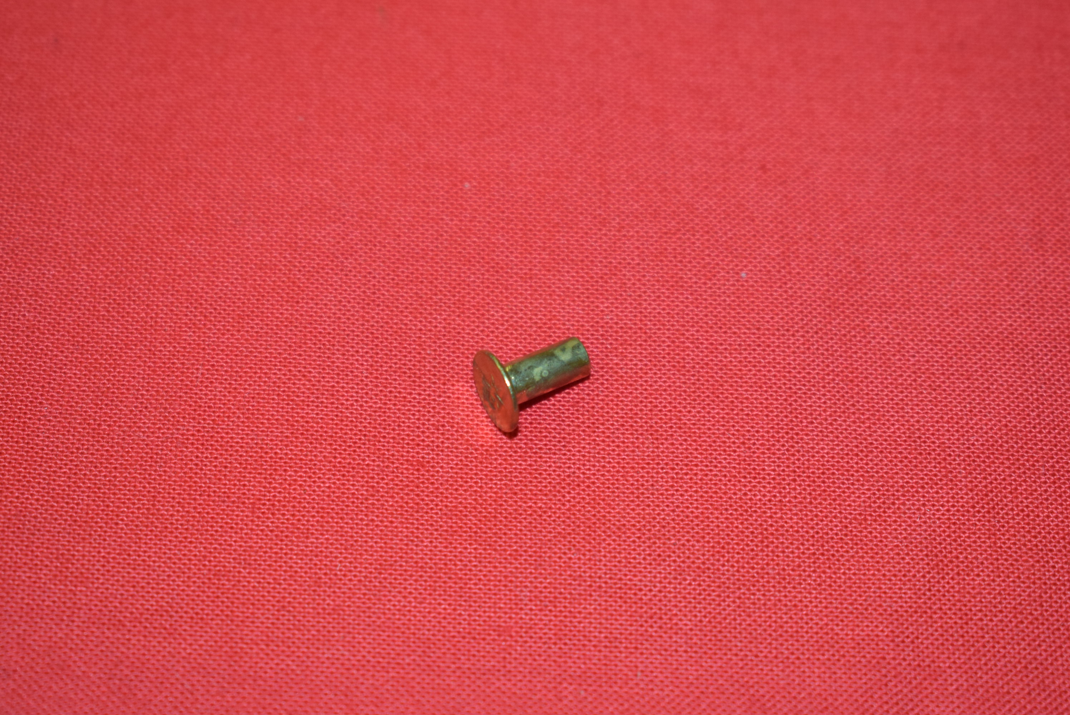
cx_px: 535
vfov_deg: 16.6
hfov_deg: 24.6
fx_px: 2454
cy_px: 358
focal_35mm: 82
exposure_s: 1/60
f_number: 5.6
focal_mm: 55
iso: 800
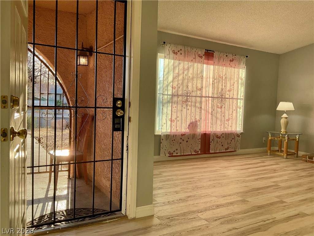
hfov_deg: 61.7
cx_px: 157
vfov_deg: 48.2
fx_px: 263
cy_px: 118
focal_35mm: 29
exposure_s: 1/227
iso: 16
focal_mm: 3
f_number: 1.8
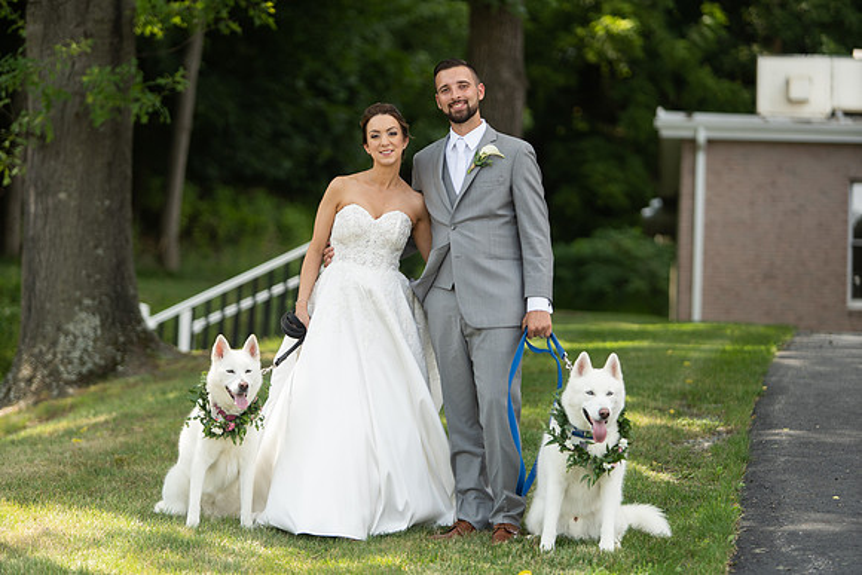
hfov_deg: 14.7
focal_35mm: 140
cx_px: 431
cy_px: 288
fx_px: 3353
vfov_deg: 9.8
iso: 125
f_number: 2.8
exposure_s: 1/500
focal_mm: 140
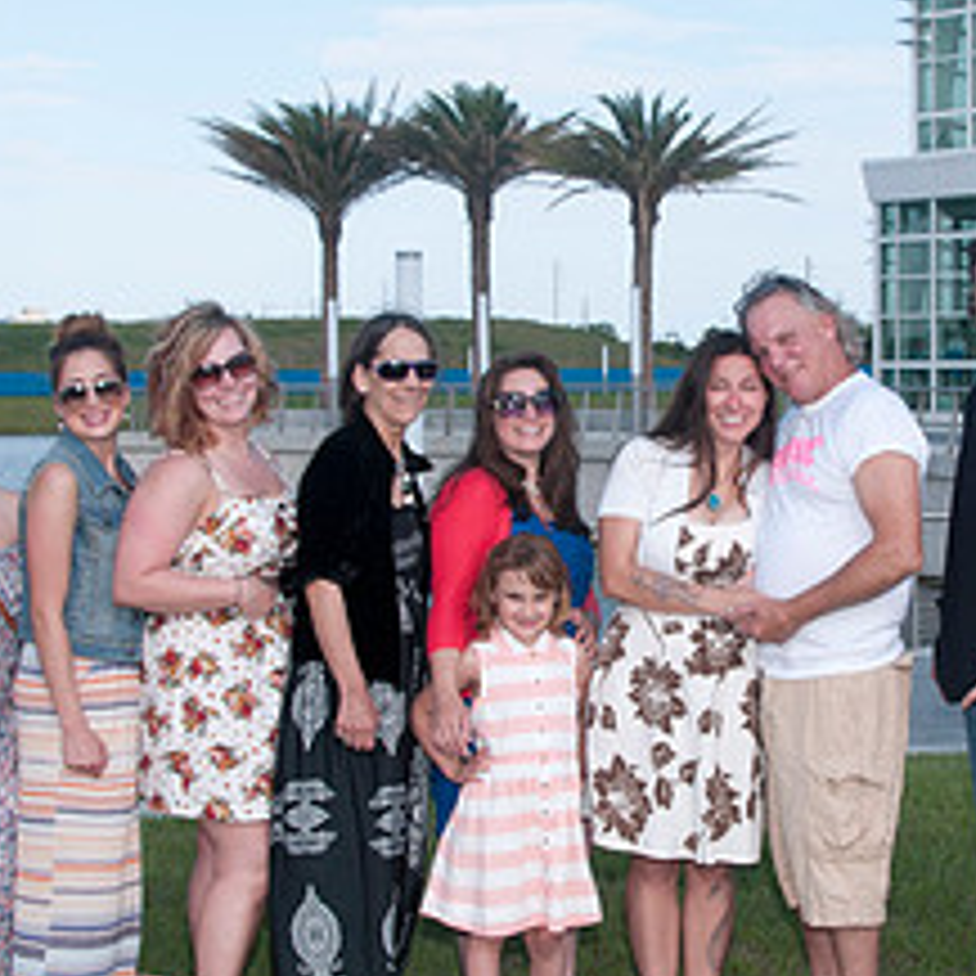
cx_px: 684
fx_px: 2392
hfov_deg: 22.9
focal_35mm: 75
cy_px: 430
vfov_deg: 23.0
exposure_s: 1/250
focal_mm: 22
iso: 100
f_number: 9
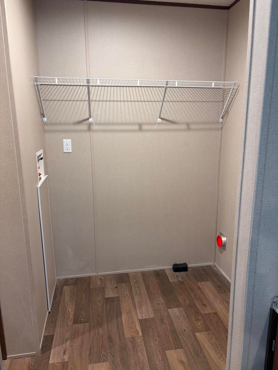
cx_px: 139
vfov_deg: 67.3
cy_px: 185
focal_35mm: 26
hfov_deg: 53.1
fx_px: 278
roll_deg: -0.5
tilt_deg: -11.0
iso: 125
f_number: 1.6
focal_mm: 5.96
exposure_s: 1/60
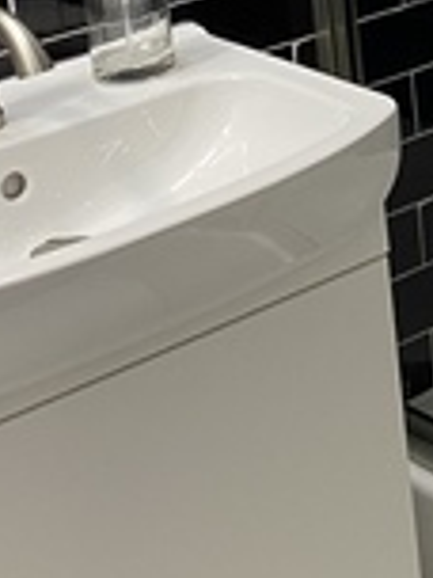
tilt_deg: -11.0
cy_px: -146
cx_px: 543
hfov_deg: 12.6
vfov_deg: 16.4
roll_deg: +4.6
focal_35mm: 114
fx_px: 1901
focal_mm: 4.25
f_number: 1.8
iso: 200
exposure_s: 1/60
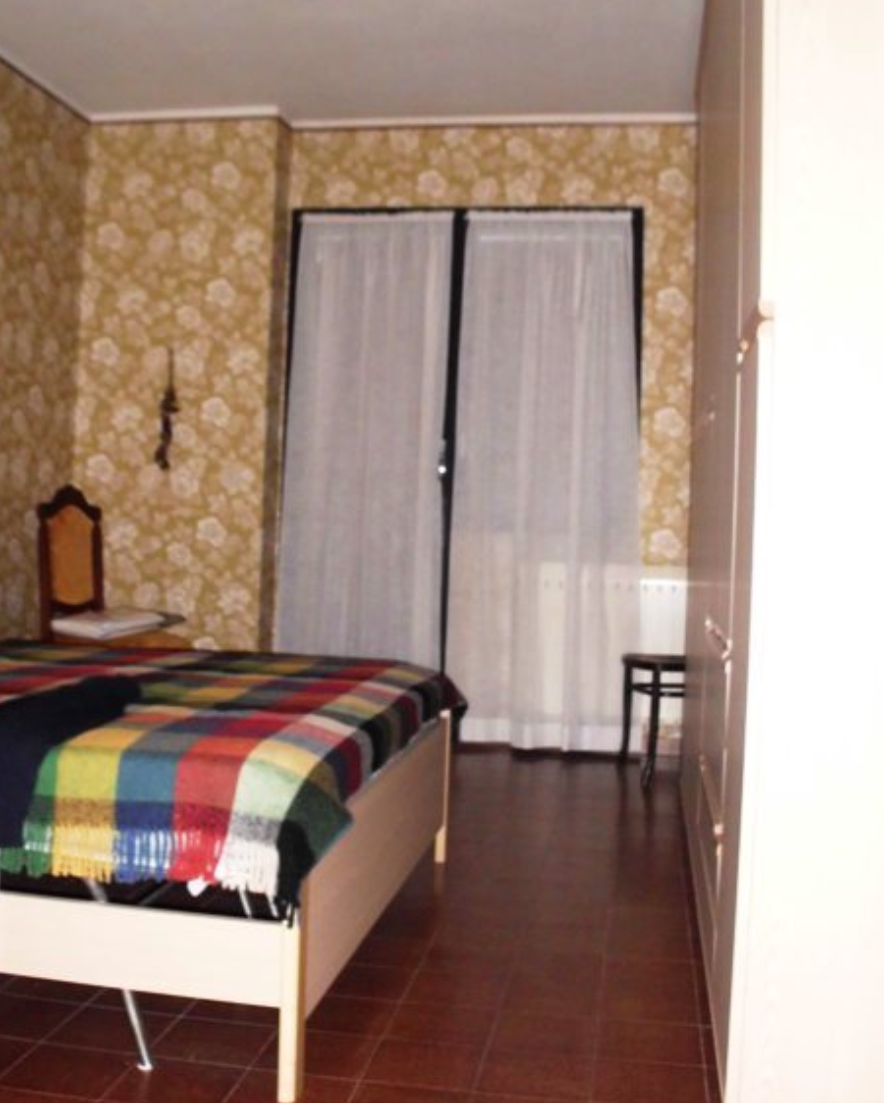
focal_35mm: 40
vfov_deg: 45.7
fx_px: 1307
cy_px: 510
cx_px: 418
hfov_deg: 37.3
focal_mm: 6.3
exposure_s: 1/60
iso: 400
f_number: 2.9
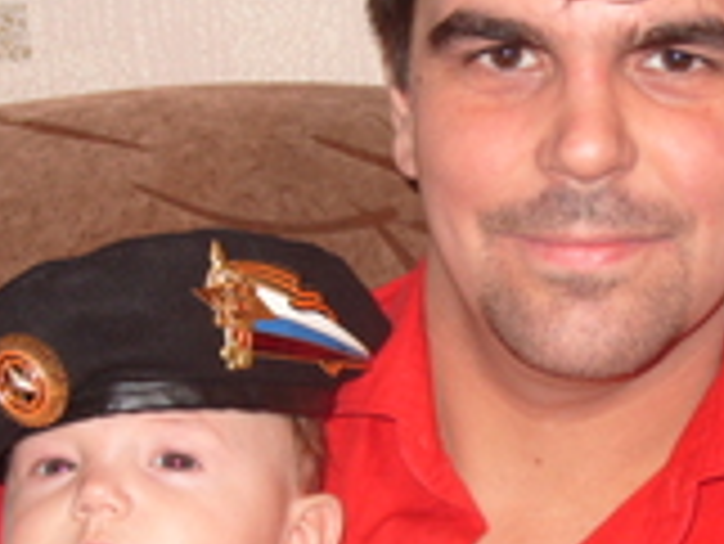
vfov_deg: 15.1
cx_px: 432
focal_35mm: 98
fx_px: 2051
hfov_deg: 20.0
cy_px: 364
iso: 100
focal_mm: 7.8
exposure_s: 1/45
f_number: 2.8
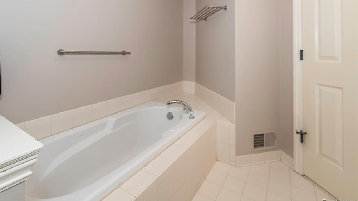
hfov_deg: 103.0
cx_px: 175
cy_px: 86
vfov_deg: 70.1
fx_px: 142
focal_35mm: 15
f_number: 3.2
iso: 100
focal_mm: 14
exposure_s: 1/60
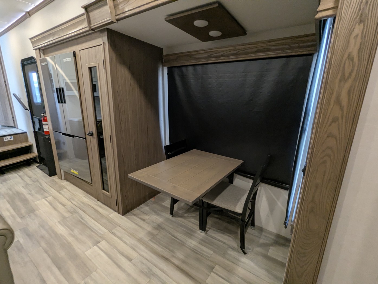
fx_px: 175
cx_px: 189
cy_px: 142
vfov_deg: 78.2
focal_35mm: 16
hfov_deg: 94.4
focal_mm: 2.35
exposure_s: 1/33.6
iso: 233
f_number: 2.2
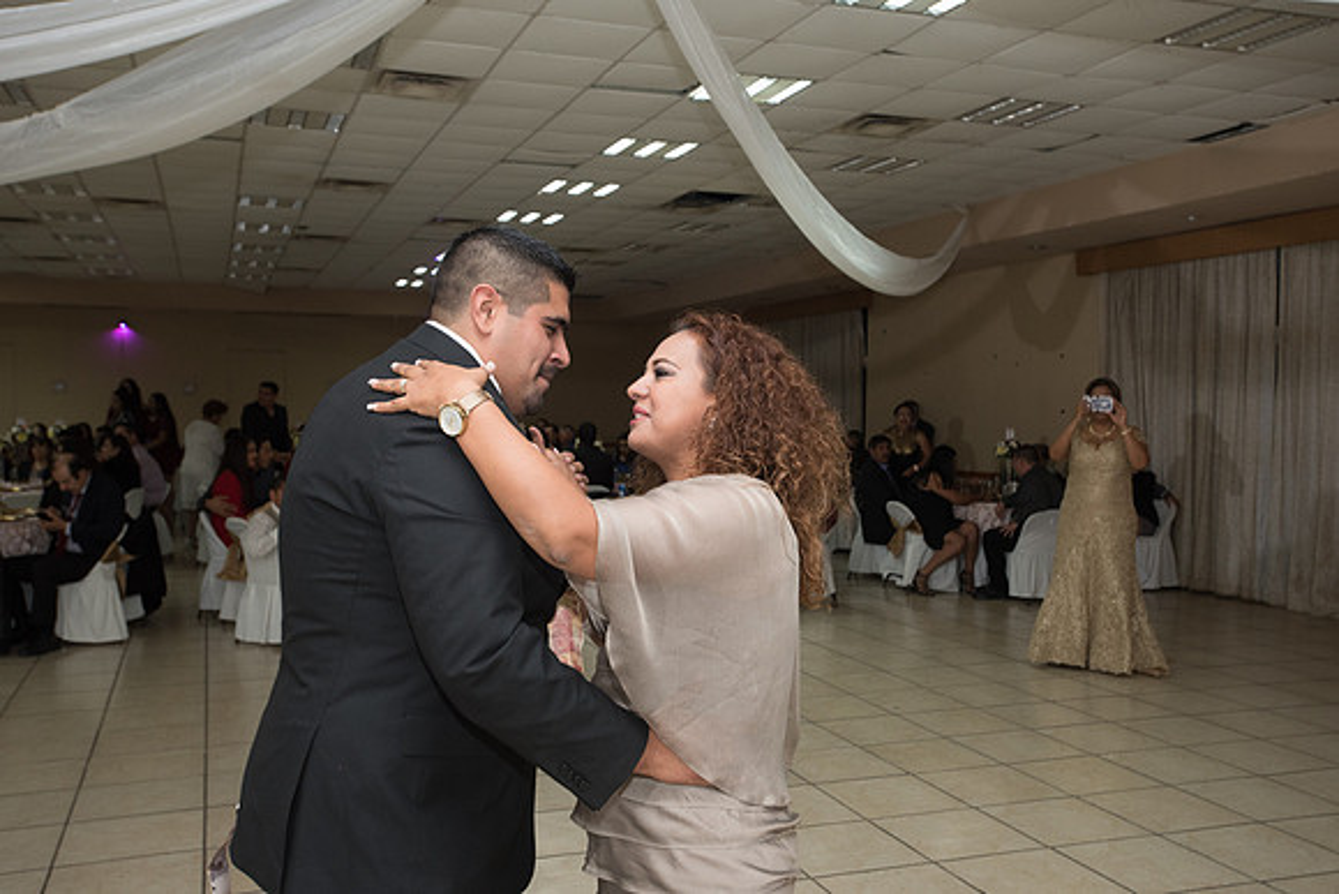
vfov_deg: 37.9
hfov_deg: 54.4
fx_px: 1302
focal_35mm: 35
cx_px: 670
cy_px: 447
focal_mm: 35
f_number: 4
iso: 1600
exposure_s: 1/100
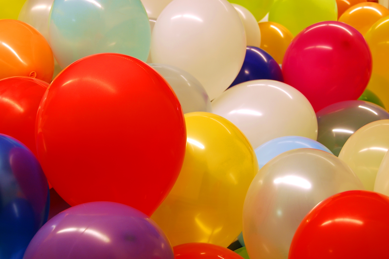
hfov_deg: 28.1
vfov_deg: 18.9
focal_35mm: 72
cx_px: 194
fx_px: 777
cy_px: 130
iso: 200
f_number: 5.6
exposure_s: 1/10
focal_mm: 48
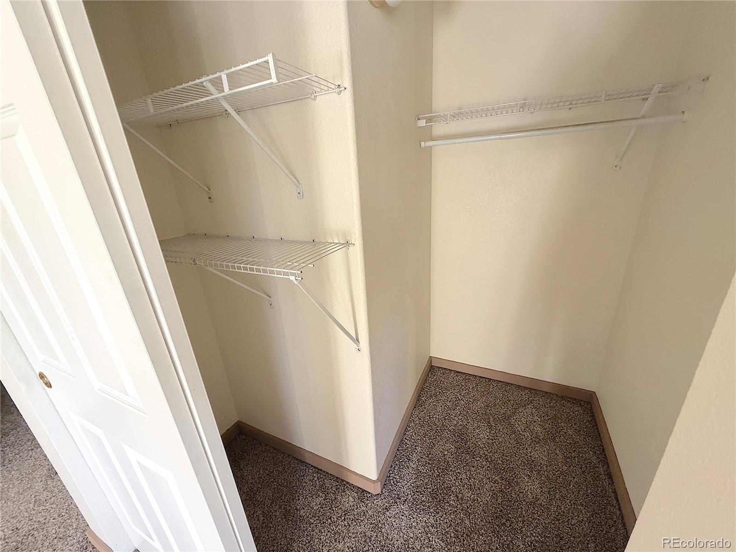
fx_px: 298
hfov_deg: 102.1
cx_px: 368
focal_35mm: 14
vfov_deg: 85.7
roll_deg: +3.4
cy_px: 276
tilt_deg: -19.3
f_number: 2.2
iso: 320
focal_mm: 2.22
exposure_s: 1/121
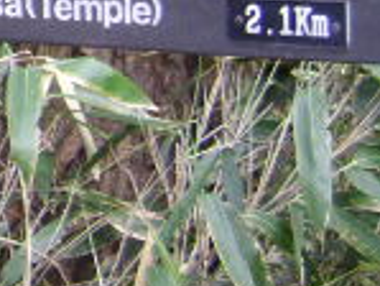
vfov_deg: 9.8
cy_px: -46
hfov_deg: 12.1
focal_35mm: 150
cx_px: -296
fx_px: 1648
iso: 142
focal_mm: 5.95
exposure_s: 1/30
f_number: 2.8
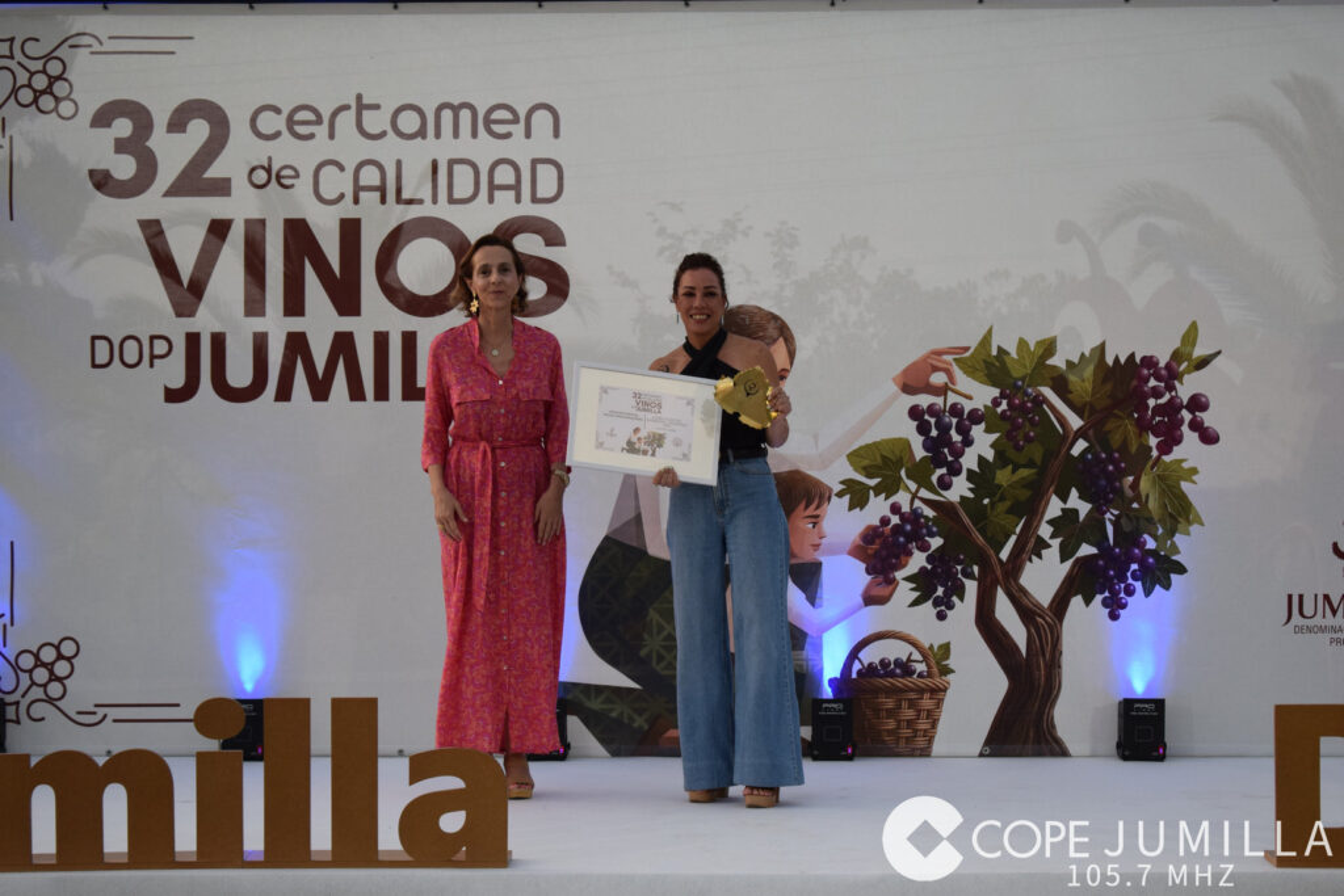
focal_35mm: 82
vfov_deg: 16.6
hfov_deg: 24.6
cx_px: 672
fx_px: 3080
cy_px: 448
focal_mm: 55
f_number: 5.6
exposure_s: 1/500
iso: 800
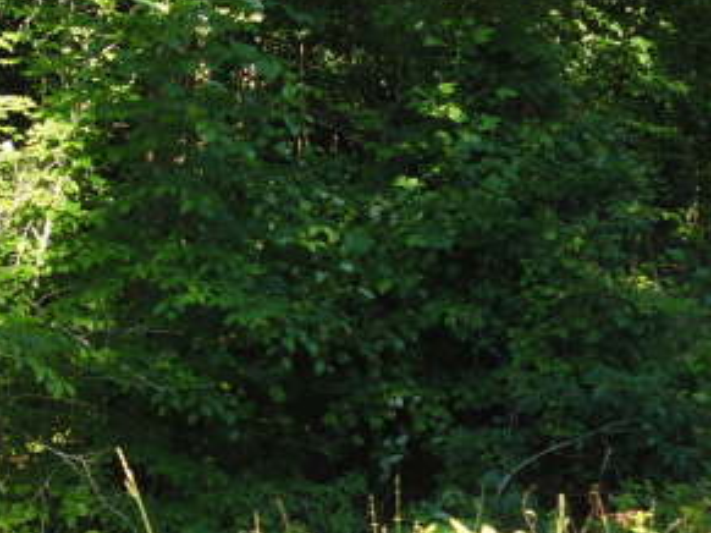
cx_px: 202
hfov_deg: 34.4
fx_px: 1129
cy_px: 264
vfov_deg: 26.5
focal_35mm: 55
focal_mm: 4.3
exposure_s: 1/200
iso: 100
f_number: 2.8
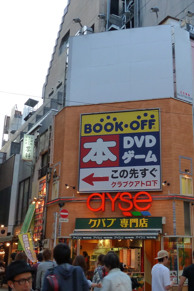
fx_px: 348
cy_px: 156
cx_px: 124
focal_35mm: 43
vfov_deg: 45.4
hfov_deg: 31.0
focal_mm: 4.1
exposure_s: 1/30
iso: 160
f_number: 3.3
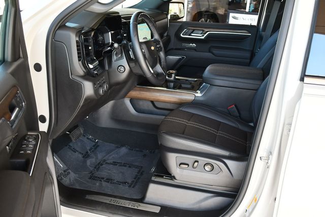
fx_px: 325
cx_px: 162
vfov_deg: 36.9
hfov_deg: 53.1
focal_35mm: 36
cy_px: 108
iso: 640
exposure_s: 1/250
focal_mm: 18
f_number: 3.5
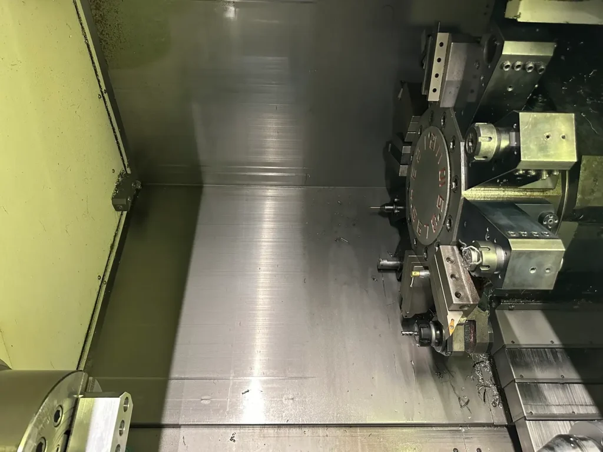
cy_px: 226
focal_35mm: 24
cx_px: 302
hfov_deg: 71.6
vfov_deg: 56.8
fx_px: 418
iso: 800
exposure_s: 1/50
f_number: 1.78
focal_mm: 6.86
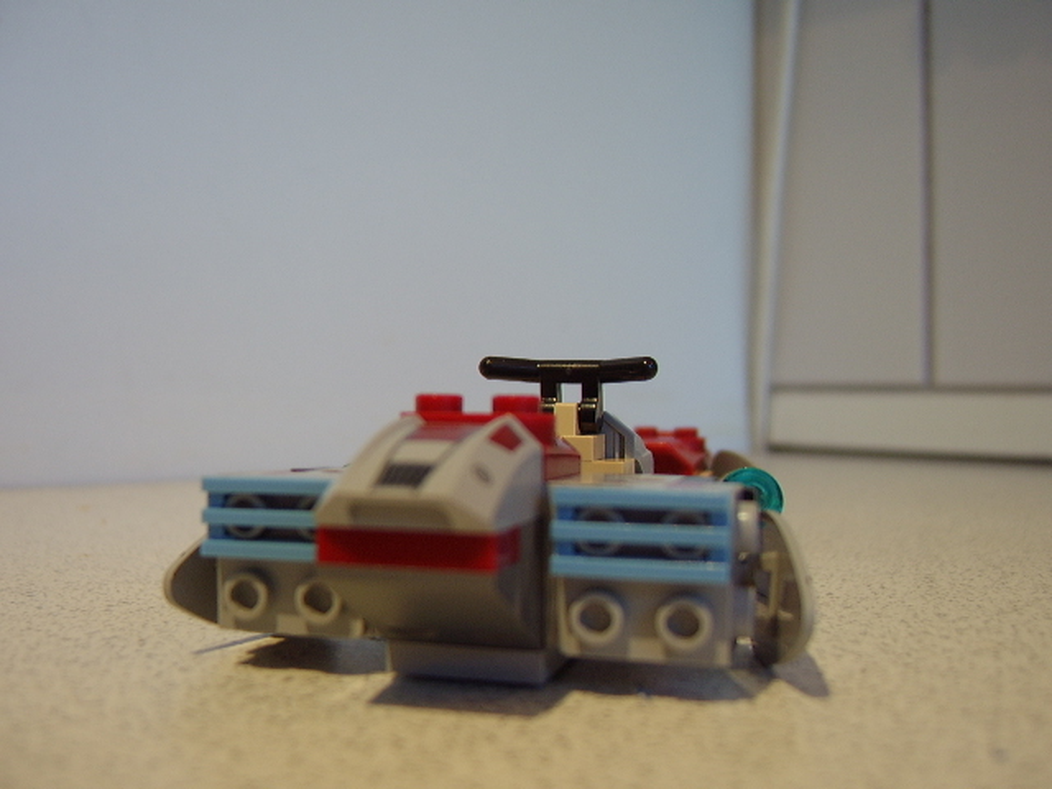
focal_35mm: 31
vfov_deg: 45.4
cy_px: 394
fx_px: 942
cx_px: 526
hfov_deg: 58.4
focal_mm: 8.13
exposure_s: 1/30
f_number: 2.7
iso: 100
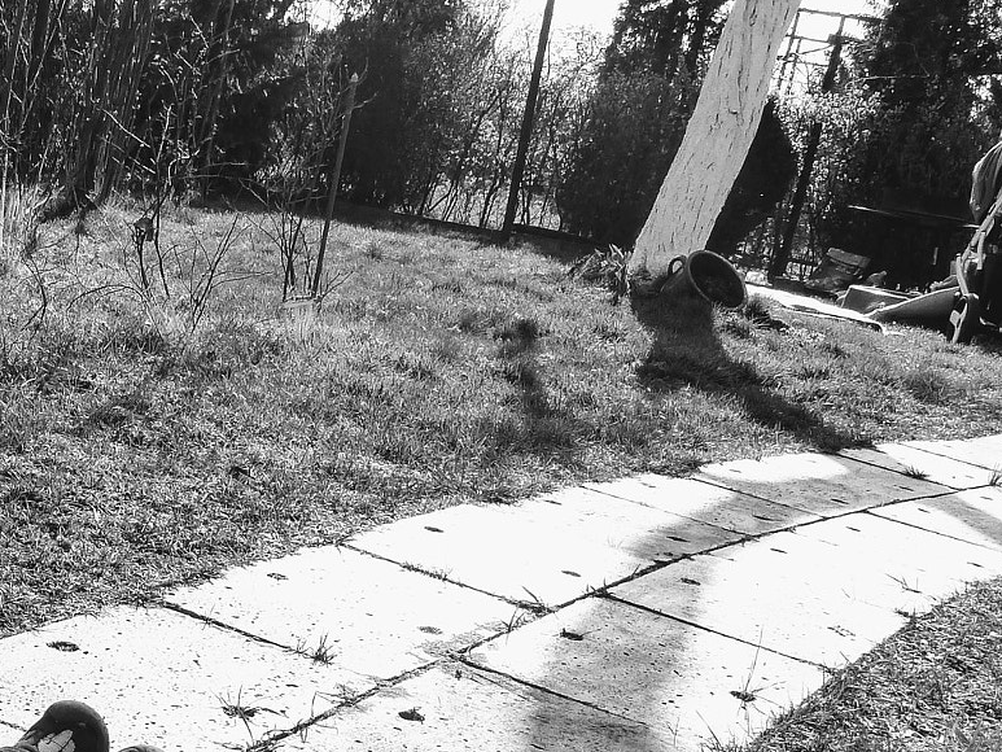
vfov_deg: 24.0
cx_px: 54
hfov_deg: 30.4
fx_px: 1737
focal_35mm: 60
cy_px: 616
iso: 160
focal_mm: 5.1
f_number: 4
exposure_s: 1/500
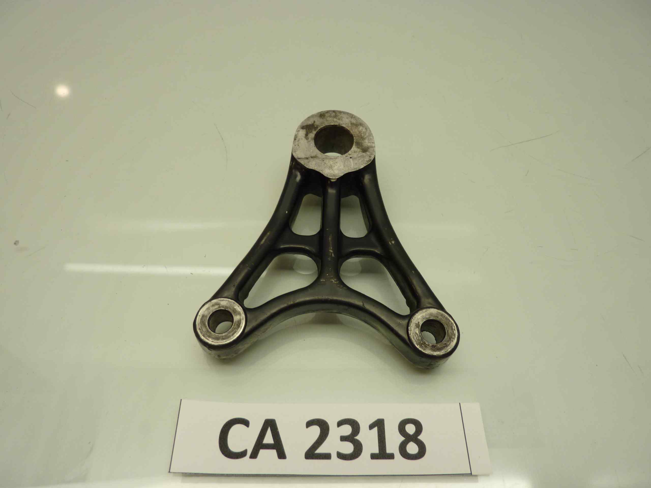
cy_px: 244
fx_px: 470
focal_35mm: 25
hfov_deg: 69.4
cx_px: 326
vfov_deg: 54.9
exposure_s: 1/30
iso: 80
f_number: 3.3
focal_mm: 4.1
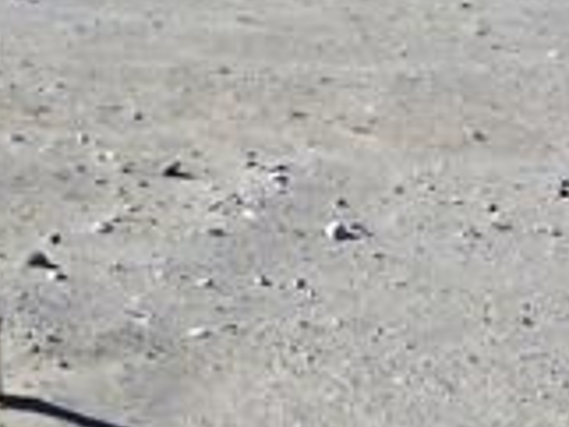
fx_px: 2089
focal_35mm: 127
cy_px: -529
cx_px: -611
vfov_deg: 10.4
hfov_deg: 13.2
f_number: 2.8
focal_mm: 3.61
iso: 100
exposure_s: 1/2008
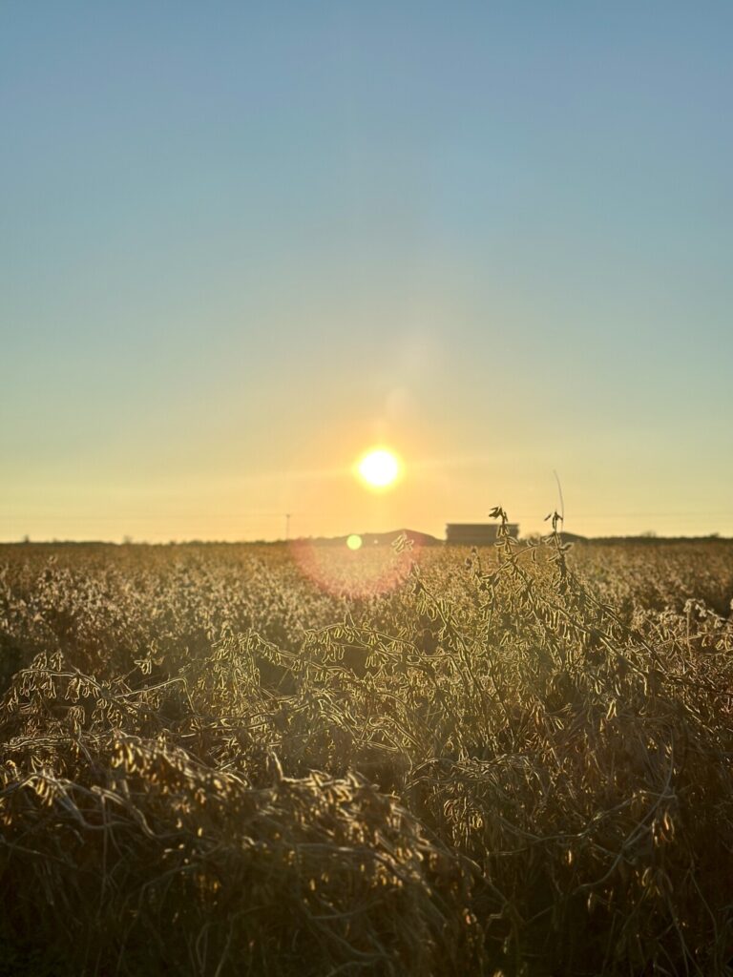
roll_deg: -1.5
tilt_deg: +2.8
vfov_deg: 39.7
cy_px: 488
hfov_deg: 30.3
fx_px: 1355
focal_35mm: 48
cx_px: 366
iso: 100
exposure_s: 1/12048
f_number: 1.78
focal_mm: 6.86
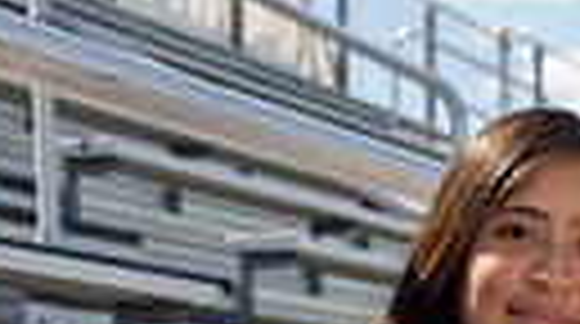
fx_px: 2364
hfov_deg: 13.9
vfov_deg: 7.2
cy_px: 896
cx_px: 468
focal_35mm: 154
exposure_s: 1/200
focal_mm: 42
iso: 50
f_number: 4.5
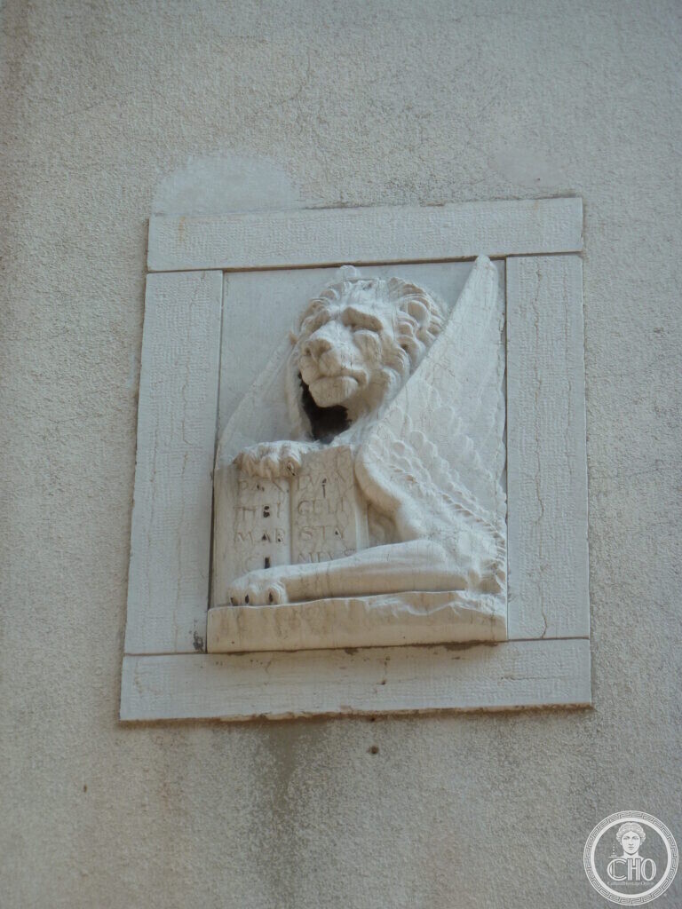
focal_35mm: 196
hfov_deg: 7.6
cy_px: 454
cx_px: 341
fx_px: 5149
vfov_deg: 10.1
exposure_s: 1/250
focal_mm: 32.1
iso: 80
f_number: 4.5
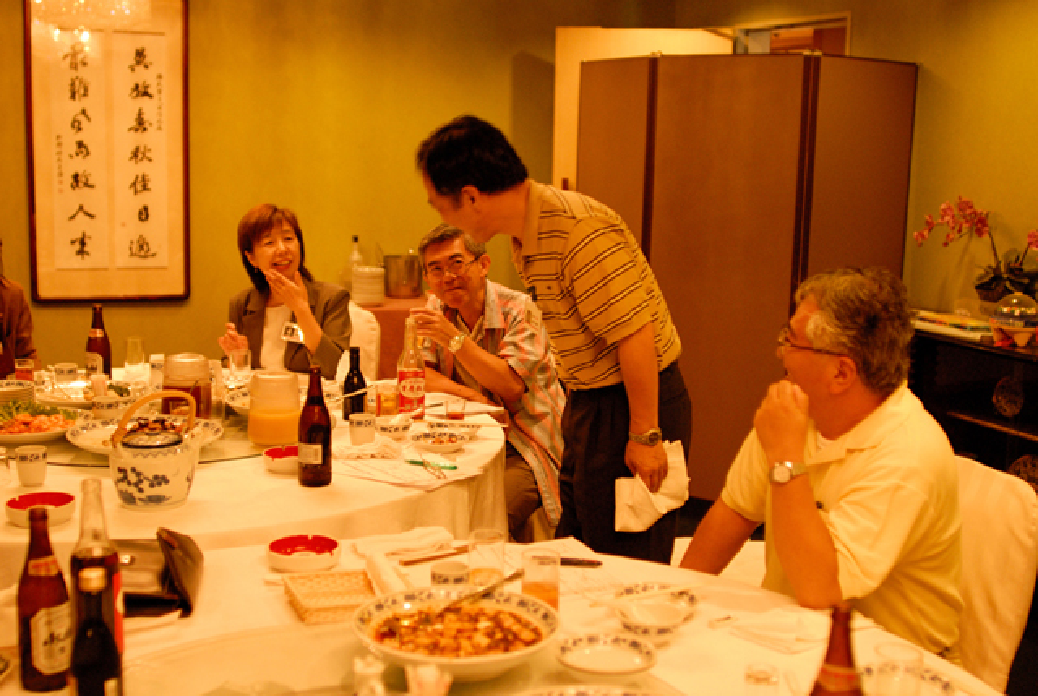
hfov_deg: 46.3
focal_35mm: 42
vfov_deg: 32.0
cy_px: 348
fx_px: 1213
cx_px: 519
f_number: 2
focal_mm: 28
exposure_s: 1/100
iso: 800
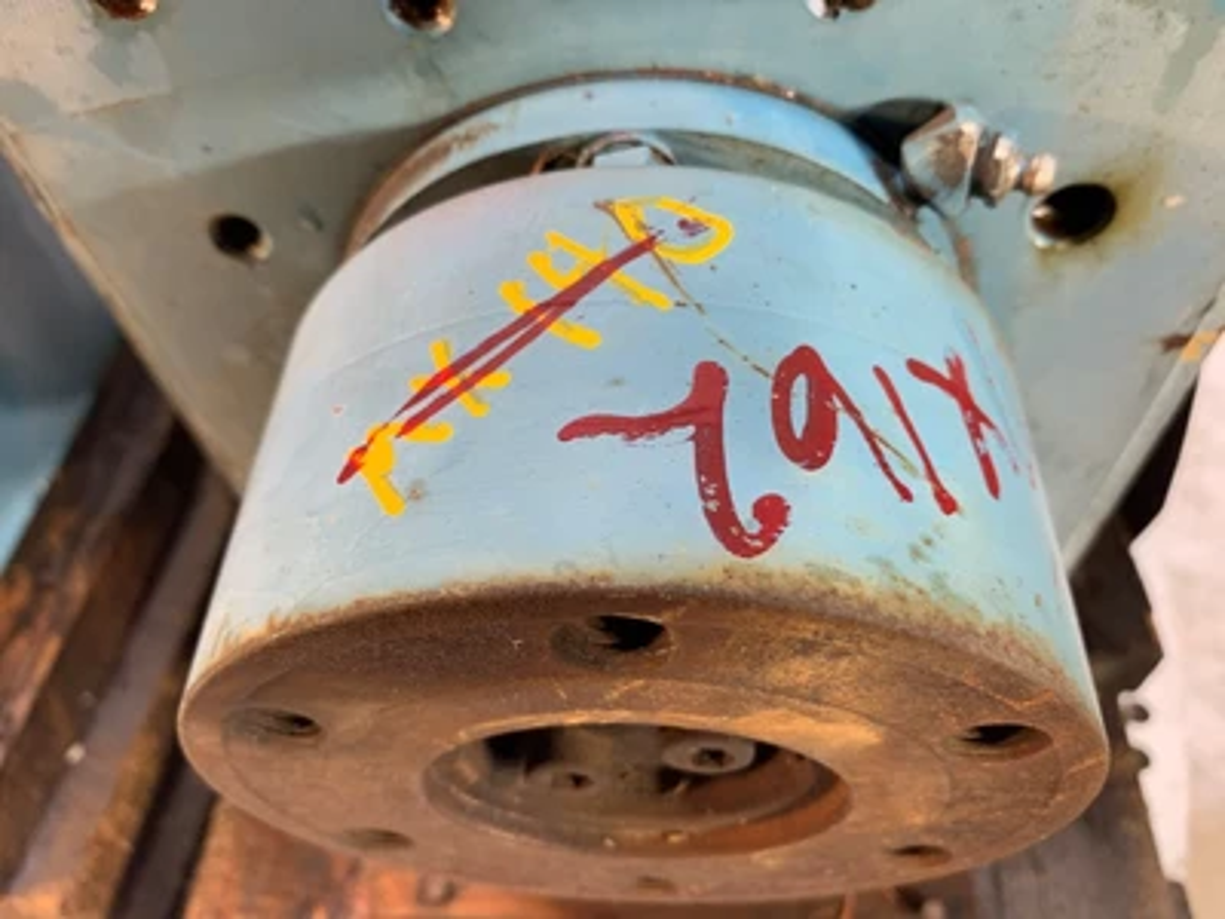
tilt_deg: -49.5
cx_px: 612
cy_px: 460
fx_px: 920
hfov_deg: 67.3
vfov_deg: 53.1
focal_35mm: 26
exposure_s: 1/60
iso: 64
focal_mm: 4.25
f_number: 1.8
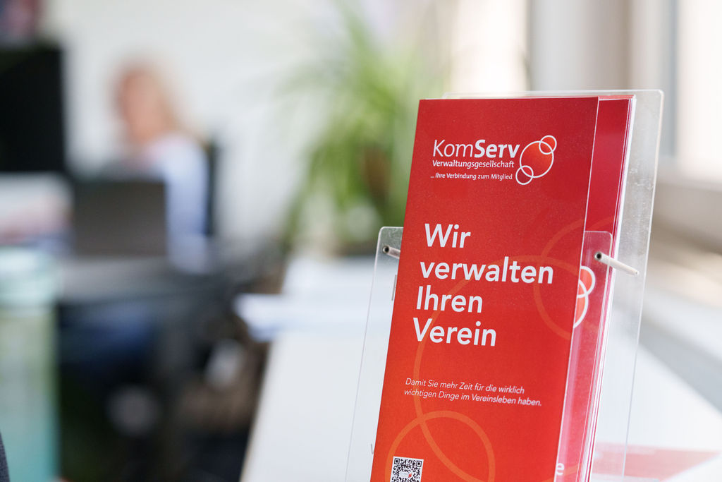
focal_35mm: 76
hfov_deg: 26.6
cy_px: 241
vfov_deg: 18.0
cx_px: 361
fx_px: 1524
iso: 3200
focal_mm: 76
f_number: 3.5
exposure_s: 1/500
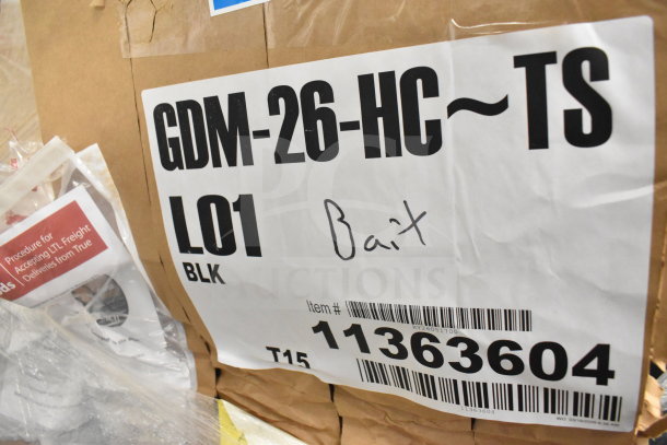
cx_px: 334
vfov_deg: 48.0
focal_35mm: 27
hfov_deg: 67.4
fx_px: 500
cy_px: 222
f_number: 5.6
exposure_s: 1/125
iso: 6400
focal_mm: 18
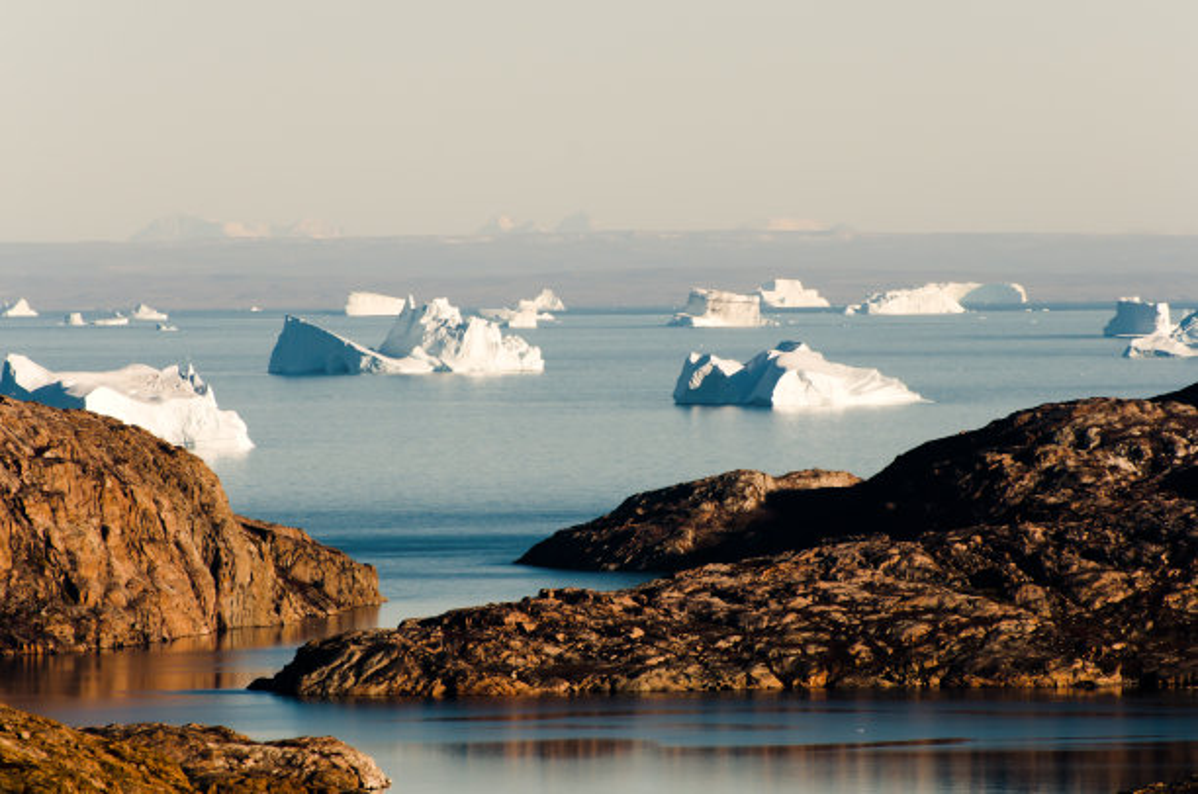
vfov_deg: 3.0
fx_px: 14951
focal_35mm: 450
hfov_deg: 4.6
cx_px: 599
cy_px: 397
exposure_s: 1/1250
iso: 220
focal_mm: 300
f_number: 8
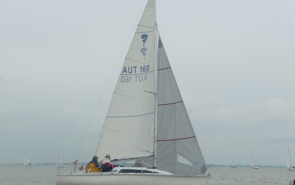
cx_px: 148
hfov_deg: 24.4
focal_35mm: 85
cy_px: 96
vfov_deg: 15.4
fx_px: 683
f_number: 4.6
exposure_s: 1/500
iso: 160
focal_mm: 12.2
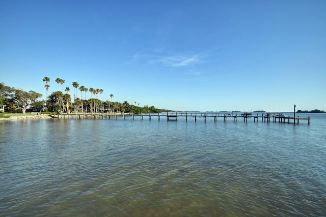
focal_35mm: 15
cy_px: 108
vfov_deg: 77.4
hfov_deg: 100.4
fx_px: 136
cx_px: 163
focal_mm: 10
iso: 200
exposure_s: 1/640
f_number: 8
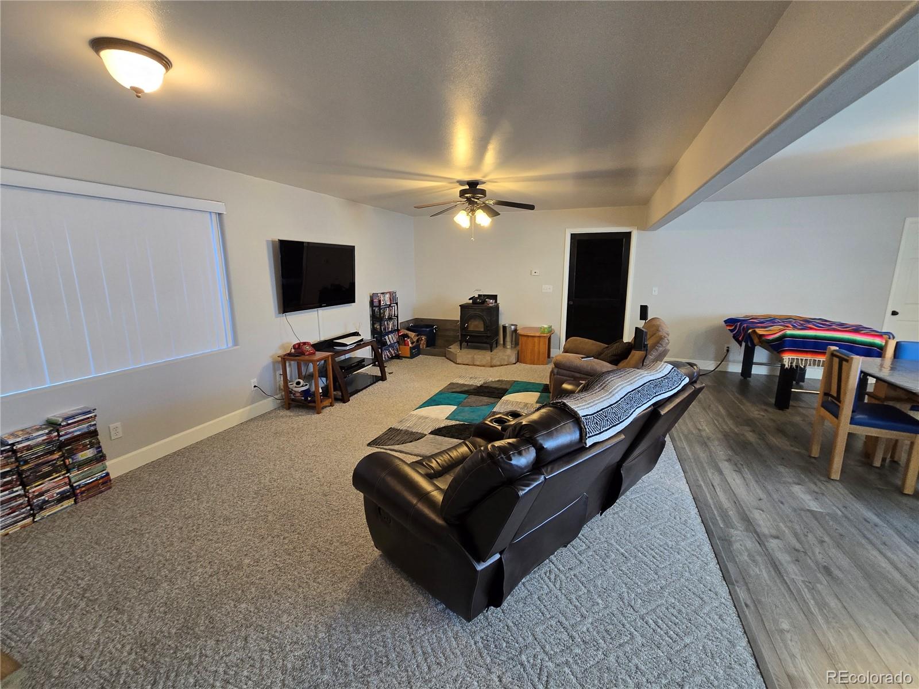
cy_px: 344
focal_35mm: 13
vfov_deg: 89.9
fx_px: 345
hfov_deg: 106.2
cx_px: 460
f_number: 2.2
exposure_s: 1/60
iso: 250
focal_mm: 2.2
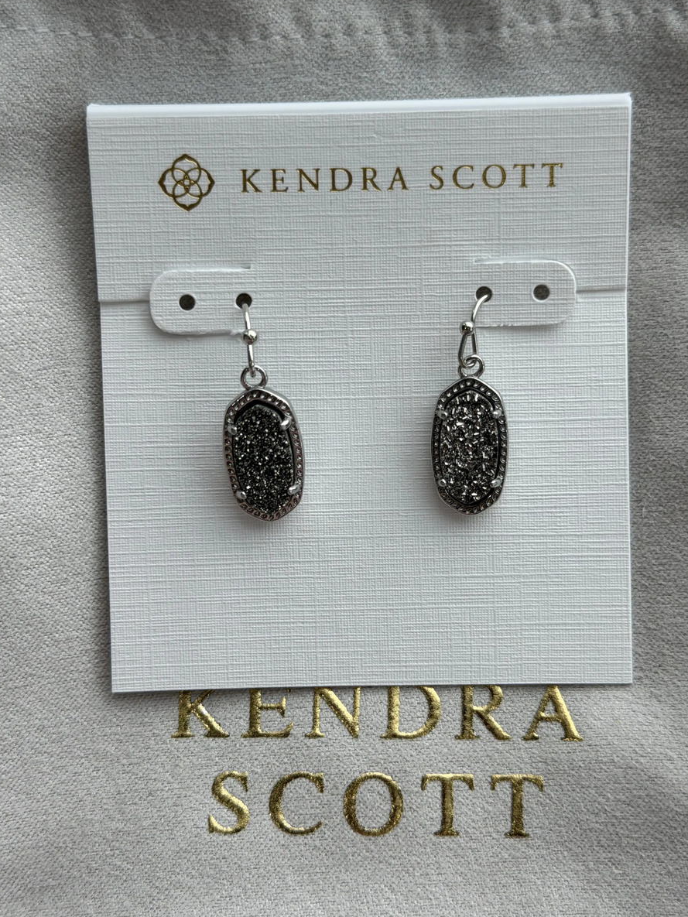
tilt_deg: -77.9
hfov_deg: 27.0
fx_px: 1431
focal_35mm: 54
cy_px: 436
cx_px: 368
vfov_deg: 35.5
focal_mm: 6.76
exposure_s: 1/334
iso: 64
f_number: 1.78
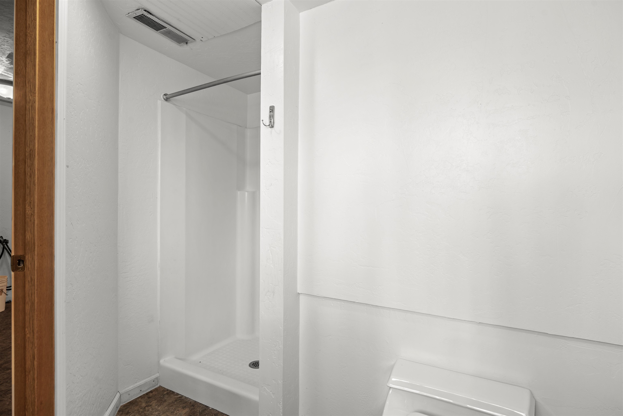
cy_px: 208
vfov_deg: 65.9
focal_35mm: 18
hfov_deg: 88.4
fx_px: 320
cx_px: 312
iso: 100
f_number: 8
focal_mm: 18.5
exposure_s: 2.5
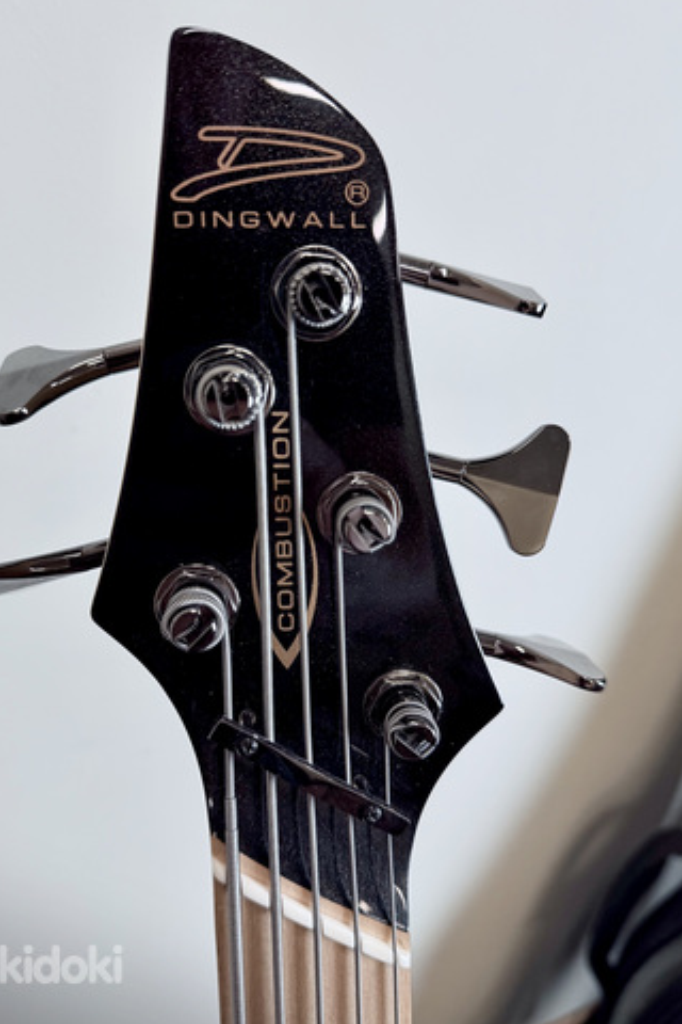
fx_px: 739
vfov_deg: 69.4
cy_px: 506
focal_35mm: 26
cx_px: 310
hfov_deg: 49.5
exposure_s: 1/100
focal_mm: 6.76
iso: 100
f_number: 1.78
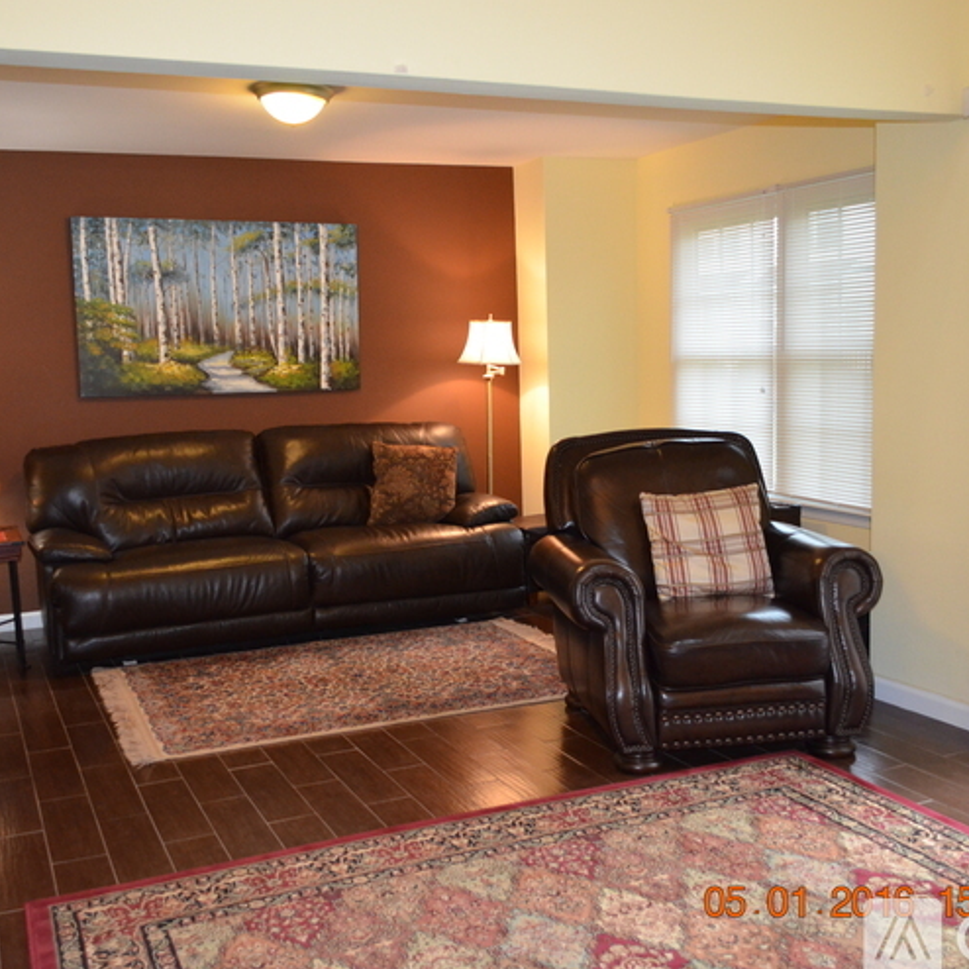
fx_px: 1108
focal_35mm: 35
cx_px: 440
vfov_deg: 47.2
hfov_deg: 47.2
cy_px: 486
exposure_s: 1/60
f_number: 3.5
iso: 1600
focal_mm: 18
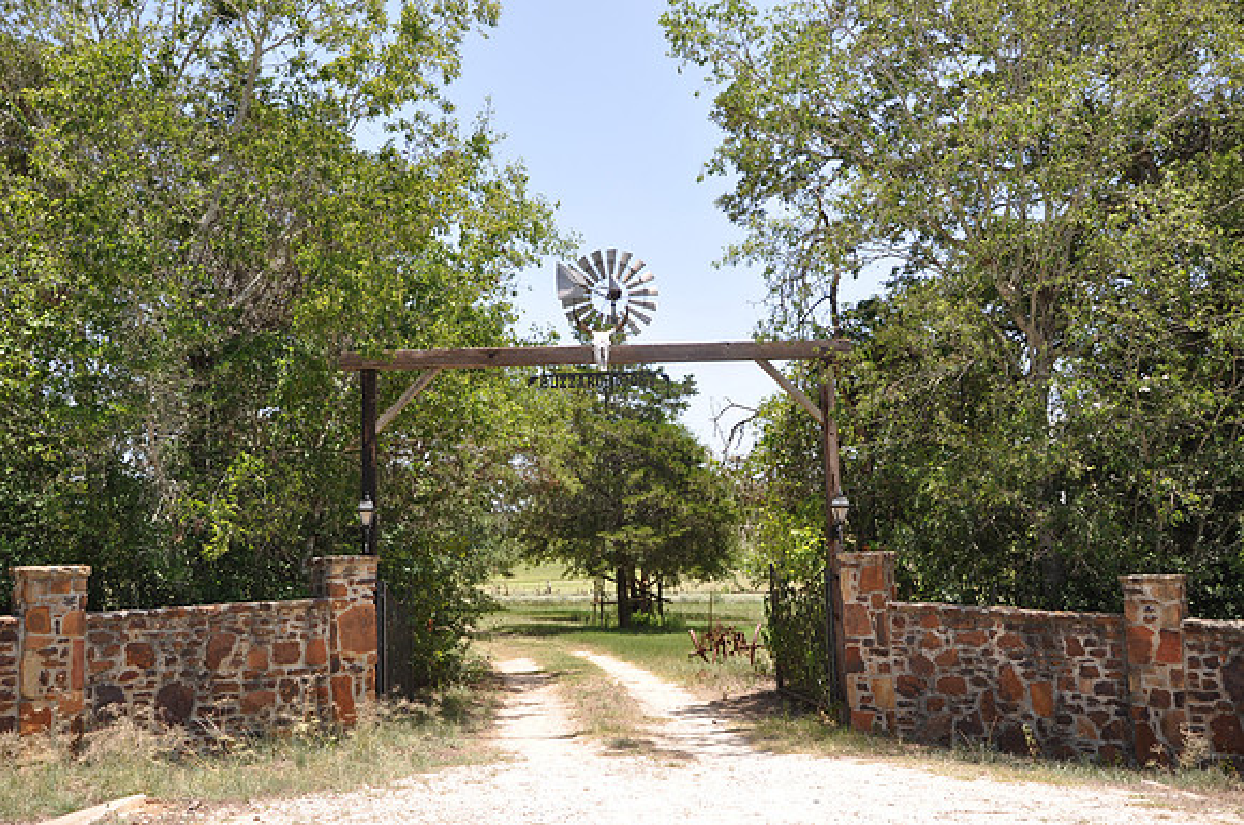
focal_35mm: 33
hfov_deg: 57.3
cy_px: 412
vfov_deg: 39.9
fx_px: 1139
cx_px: 622
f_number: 7.1
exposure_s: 1/200
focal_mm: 22
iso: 200
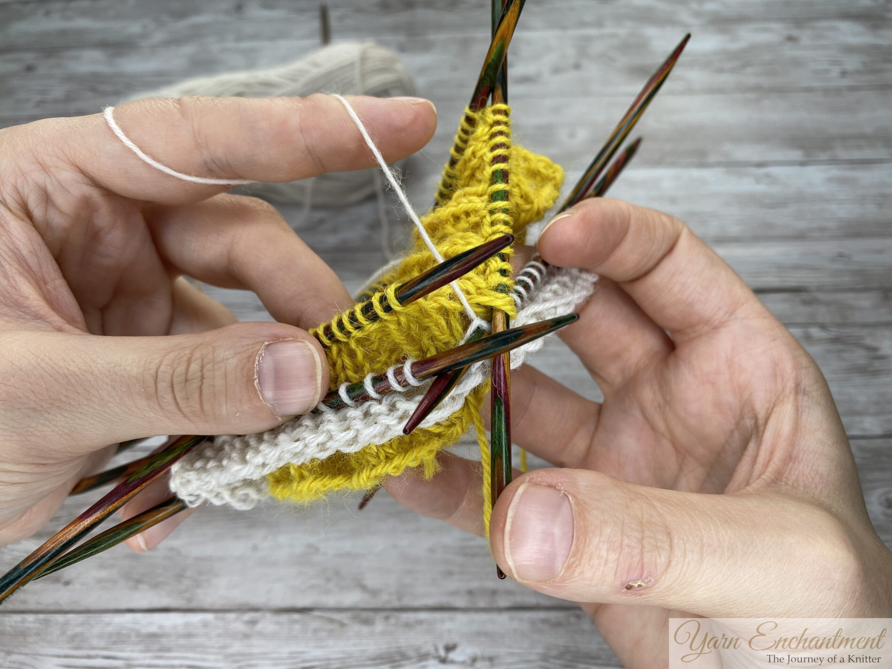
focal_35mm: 25
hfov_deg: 69.4
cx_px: 446
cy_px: 334
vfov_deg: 54.9
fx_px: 644
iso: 40
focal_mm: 4.25
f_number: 1.8
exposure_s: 1/121
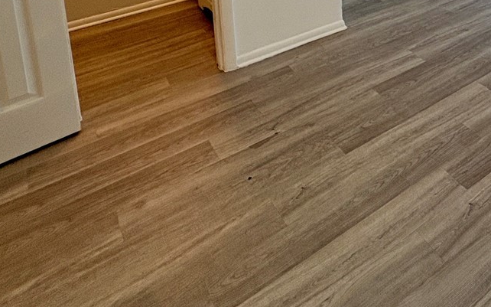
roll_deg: +0.5
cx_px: 448
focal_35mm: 37
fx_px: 495
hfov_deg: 47.1
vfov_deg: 26.8
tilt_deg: -10.7
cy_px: -127
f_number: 2.2
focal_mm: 2.22
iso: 100
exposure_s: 1/120
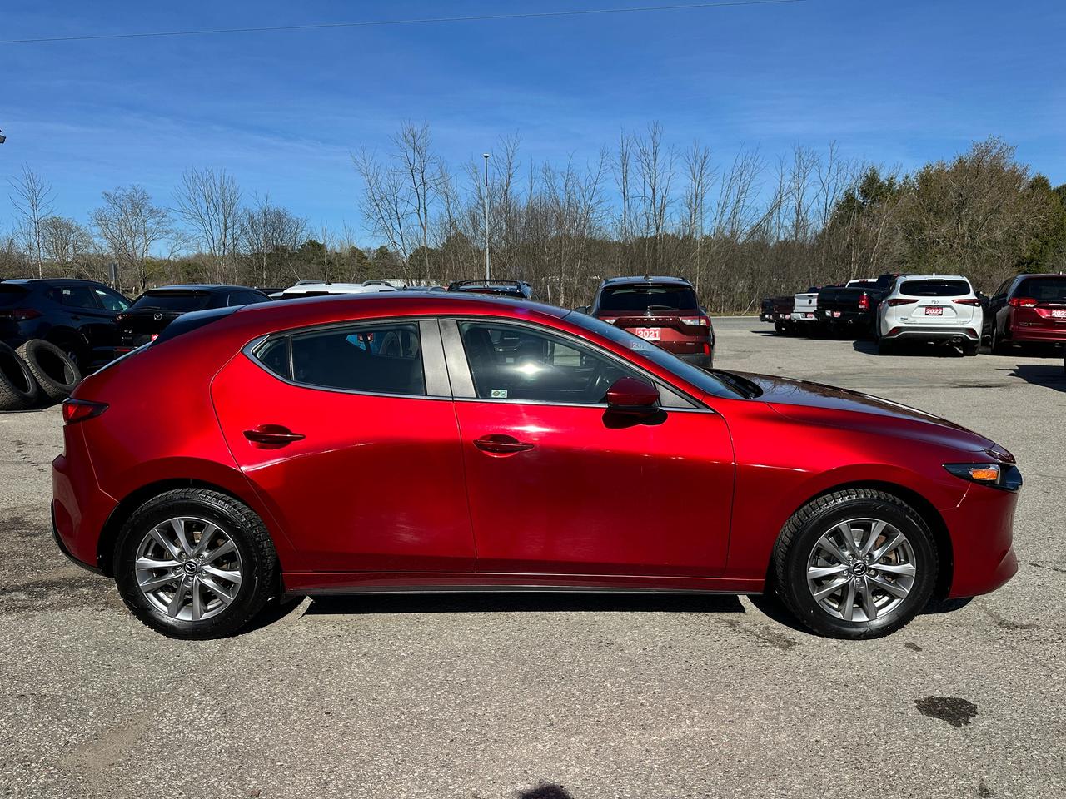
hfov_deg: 71.6
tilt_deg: -8.8
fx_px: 739
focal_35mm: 24
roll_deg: +1.1
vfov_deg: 56.8
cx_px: 533
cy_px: 400
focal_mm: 6.86
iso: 80
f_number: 1.78
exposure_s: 1/4348
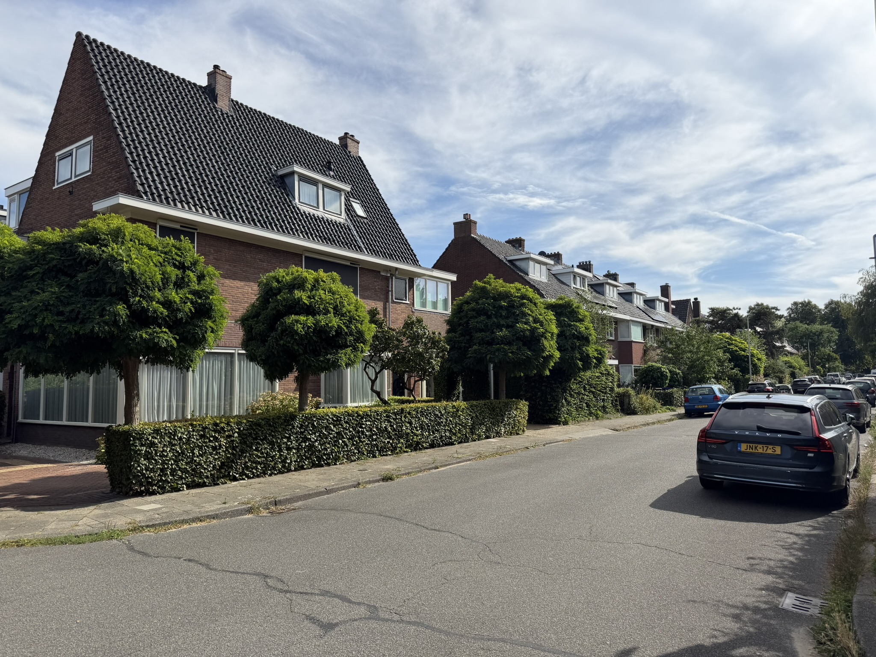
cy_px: 328
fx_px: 607
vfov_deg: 56.8
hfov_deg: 71.6
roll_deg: +2.9
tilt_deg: +4.9
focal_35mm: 24
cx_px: 438
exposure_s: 1/5714
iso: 80
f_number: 1.78
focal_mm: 6.76
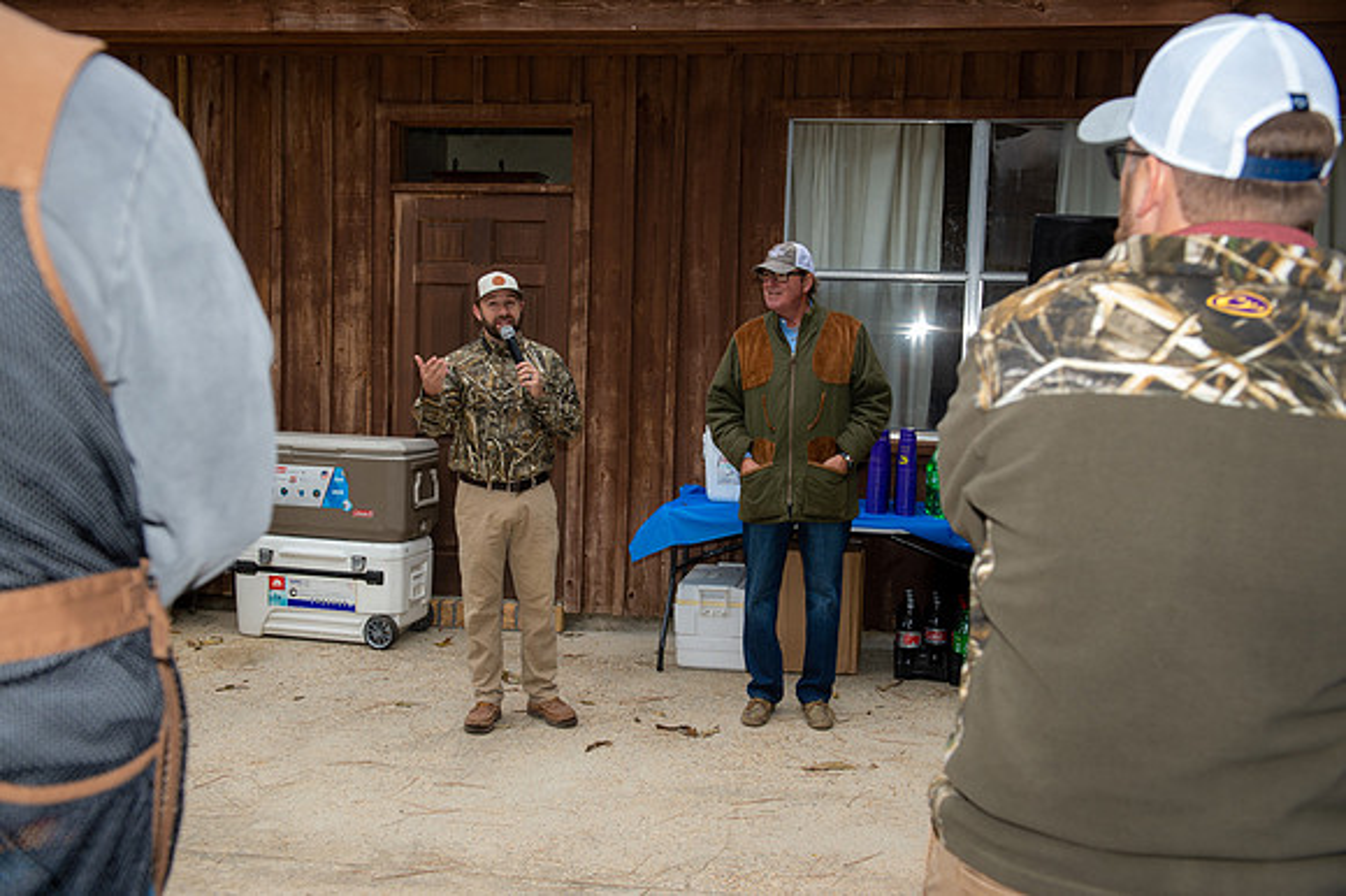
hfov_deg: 50.7
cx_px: 673
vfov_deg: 35.0
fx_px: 1420
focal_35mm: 38
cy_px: 448
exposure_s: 1/125
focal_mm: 38
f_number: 5.6
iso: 400
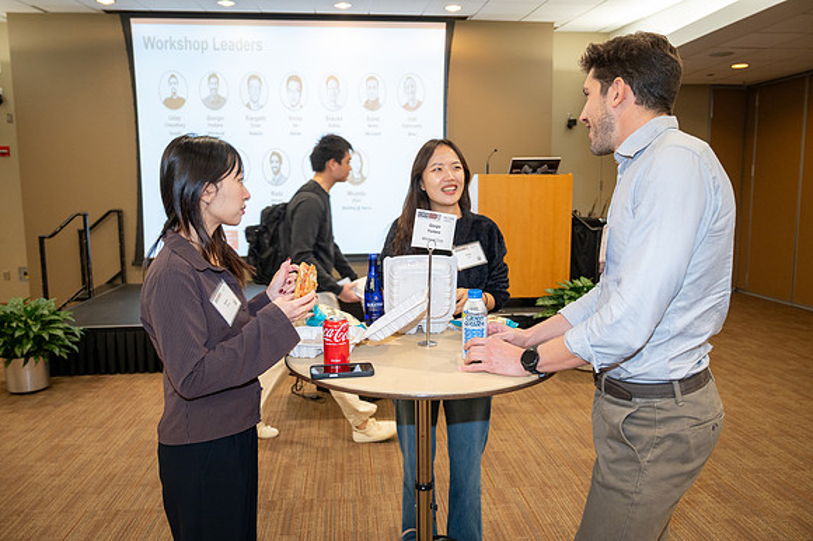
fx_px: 632
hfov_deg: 65.5
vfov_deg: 46.4
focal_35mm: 28
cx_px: 406
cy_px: 270
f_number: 4
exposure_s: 1/100
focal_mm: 28
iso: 1600
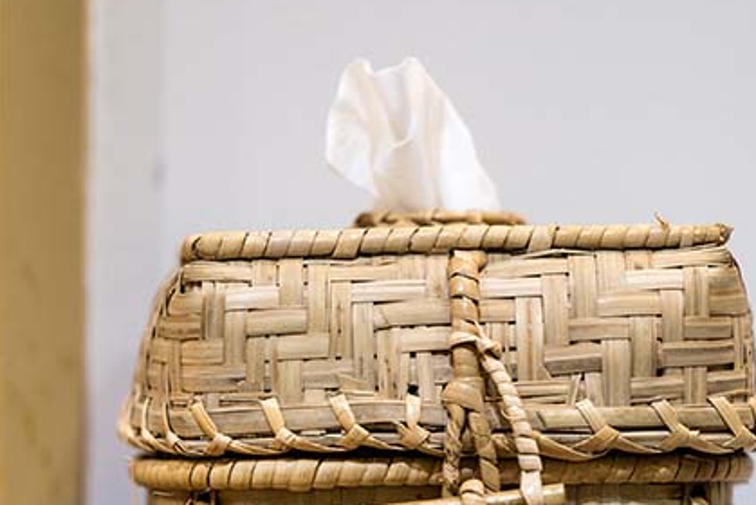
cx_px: 330
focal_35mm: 238
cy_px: 467
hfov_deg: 8.6
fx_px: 5001
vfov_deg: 5.8
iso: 800
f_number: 2.8
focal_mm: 104
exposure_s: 1/200
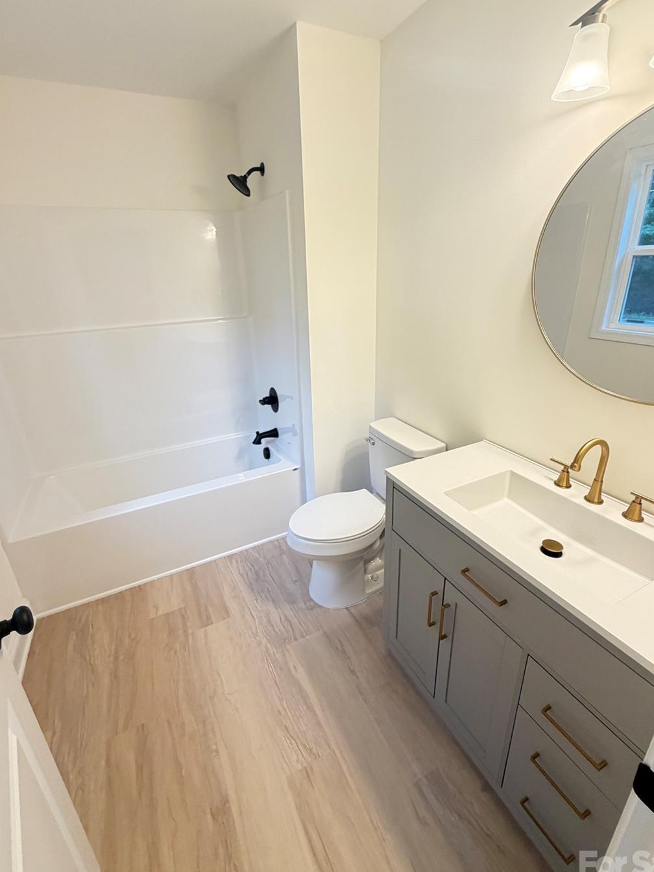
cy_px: 424
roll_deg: +2.5
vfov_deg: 94.5
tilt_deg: -19.1
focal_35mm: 16
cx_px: 322
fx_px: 403
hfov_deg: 78.1
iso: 250
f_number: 2.2
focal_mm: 2.22
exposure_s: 1/60
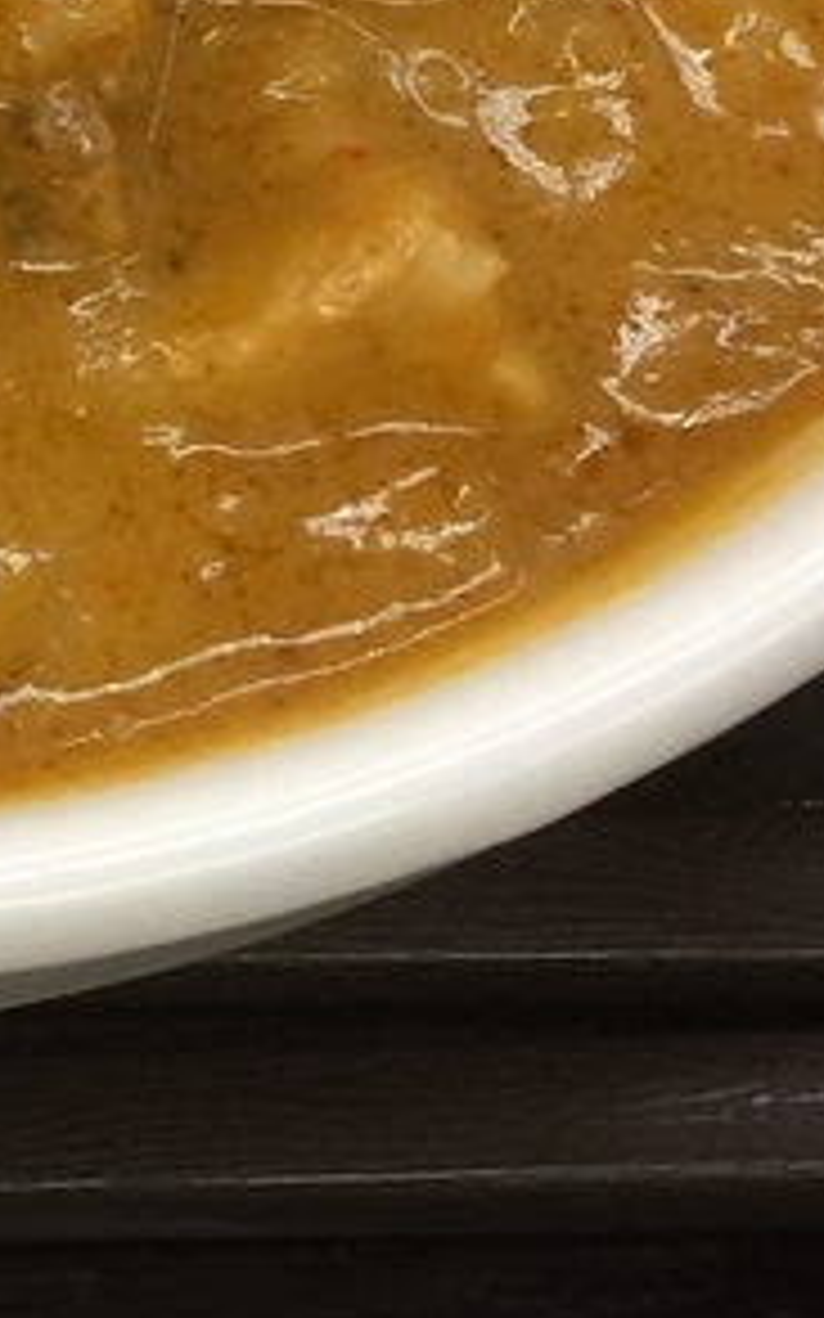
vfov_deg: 16.1
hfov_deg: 9.7
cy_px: -135
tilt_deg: -62.9
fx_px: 4529
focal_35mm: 126
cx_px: -824
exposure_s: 1/30
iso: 32
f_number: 2.2
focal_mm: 4.15
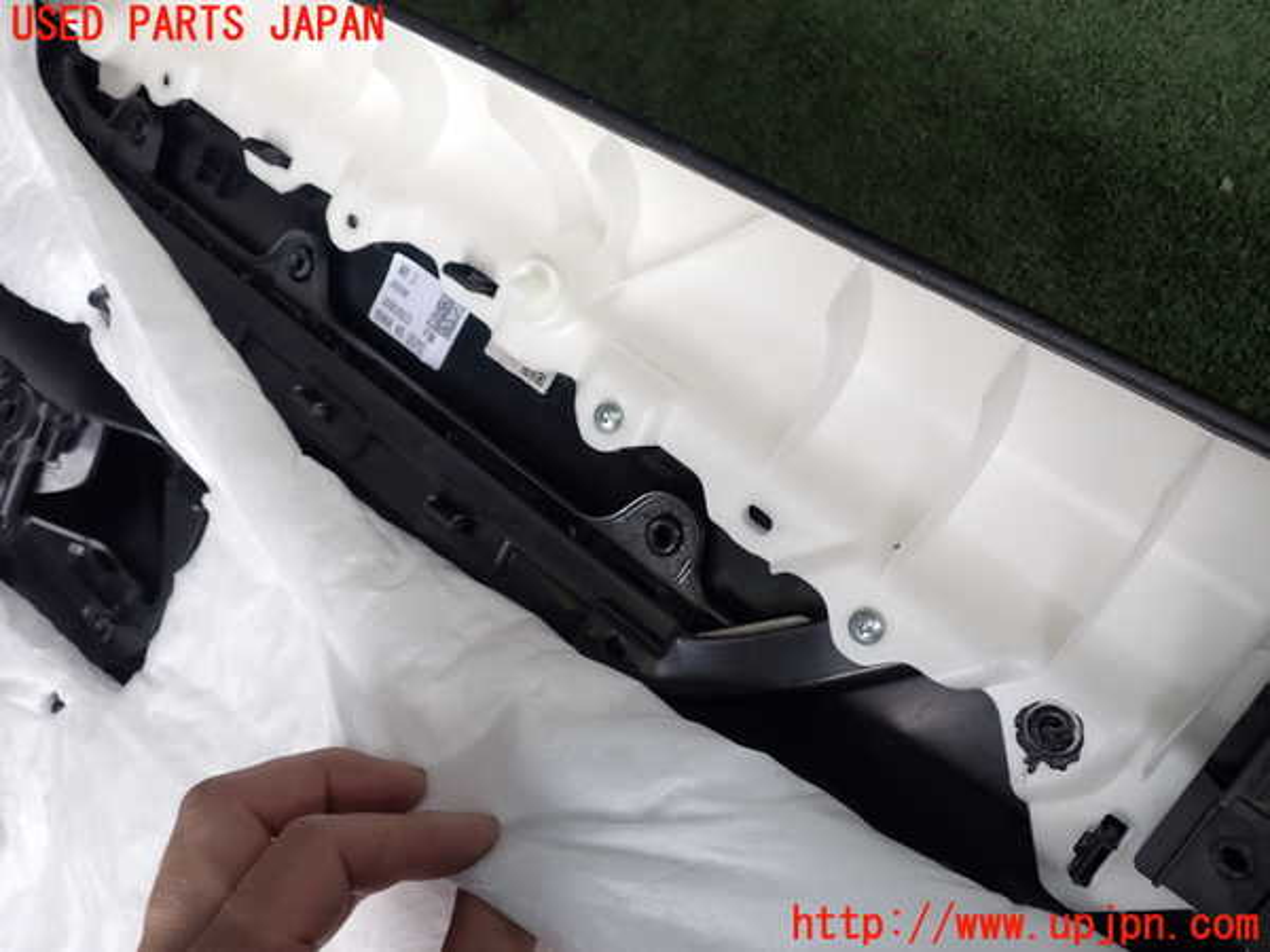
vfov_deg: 46.8
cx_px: 635
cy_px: 476
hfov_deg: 60.0
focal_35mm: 30
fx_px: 1101
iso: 100
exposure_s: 1/30
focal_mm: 5.4
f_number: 6.3
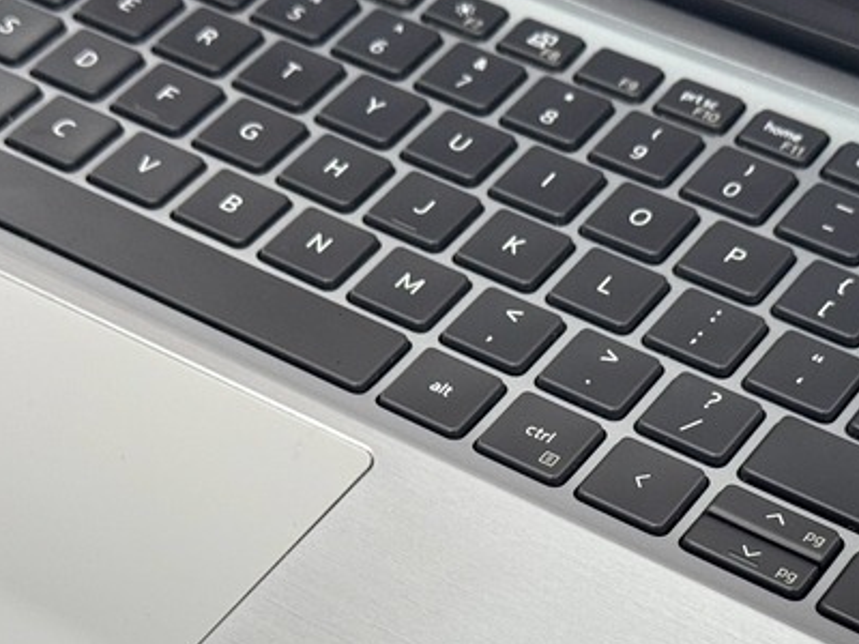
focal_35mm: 96
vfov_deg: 15.3
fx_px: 2382
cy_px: 541
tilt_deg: -46.6
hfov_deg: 20.4
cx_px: 460
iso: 100
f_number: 1.78
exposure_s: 1/100
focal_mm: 6.76
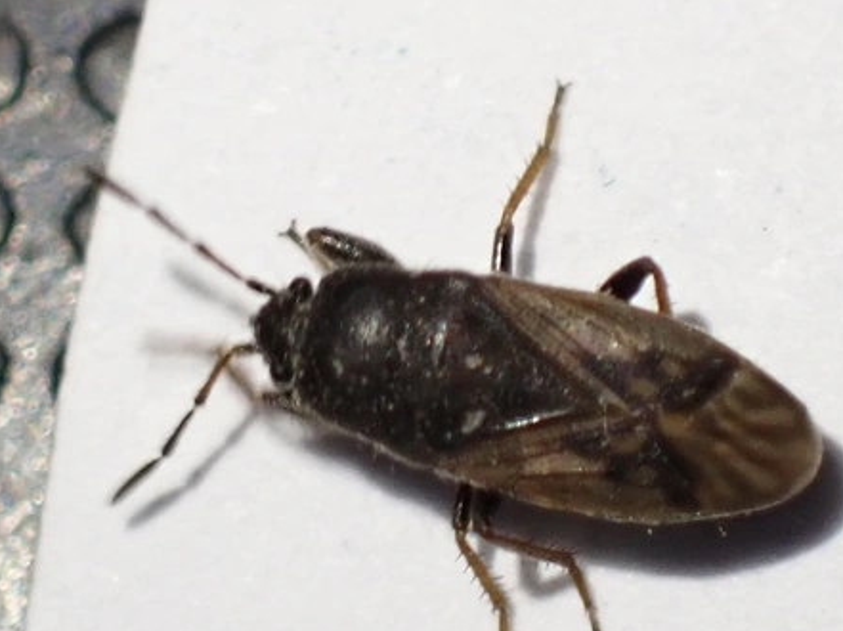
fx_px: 3528
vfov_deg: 10.2
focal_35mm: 145
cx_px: 547
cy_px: 393
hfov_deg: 13.6
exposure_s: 1/80
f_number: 4.9
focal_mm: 18
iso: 400
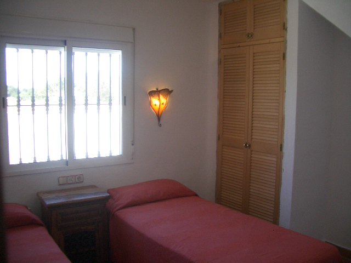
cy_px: 132
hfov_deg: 52.6
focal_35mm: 35
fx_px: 355
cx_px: 176
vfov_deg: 40.7
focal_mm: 5.8
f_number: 2.6
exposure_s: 1/100
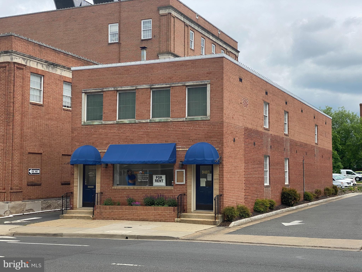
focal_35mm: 52
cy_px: 136
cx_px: 181
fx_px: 544
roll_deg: -0.5
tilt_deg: +4.1
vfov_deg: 28.0
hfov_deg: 36.8
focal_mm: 6
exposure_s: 1/2283
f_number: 2
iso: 20
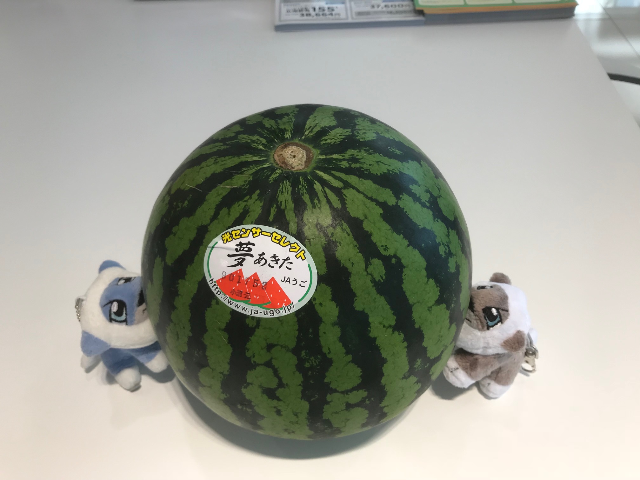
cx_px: 320
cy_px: 240
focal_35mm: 28
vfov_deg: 49.7
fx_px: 518
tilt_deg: -50.4
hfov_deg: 63.4
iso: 25
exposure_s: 1/120
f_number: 1.8
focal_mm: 3.99
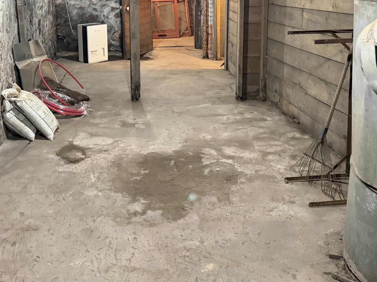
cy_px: 58
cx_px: 163
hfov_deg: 41.2
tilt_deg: -8.3
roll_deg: +3.8
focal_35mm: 46
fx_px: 501
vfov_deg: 30.8
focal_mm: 6.76
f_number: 1.78
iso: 640
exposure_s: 1/40
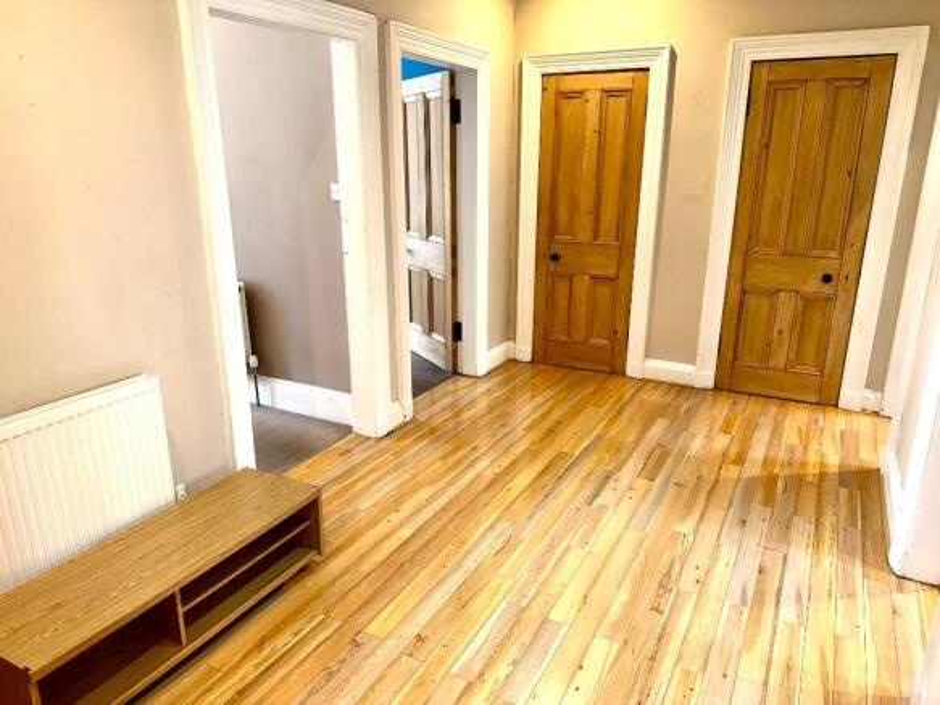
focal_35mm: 24
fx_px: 652
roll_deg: -0.4
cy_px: 352
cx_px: 470
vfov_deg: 56.8
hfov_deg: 71.6
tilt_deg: -17.8
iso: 100
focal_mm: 6.86
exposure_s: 1/24
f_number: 1.78
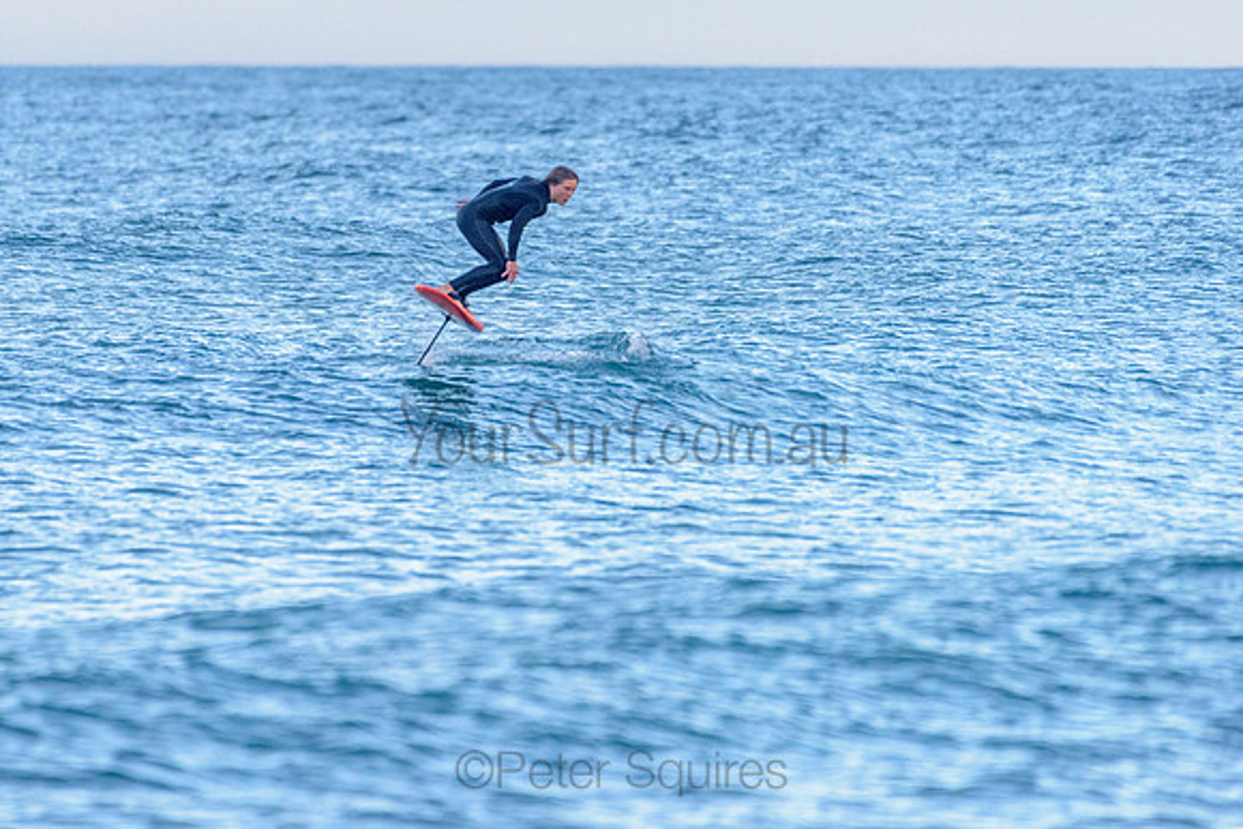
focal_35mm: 613
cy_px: 321
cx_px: 481
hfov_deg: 3.4
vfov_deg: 2.2
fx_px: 21160
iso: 1400
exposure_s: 1/2000
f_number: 5.6
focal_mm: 500
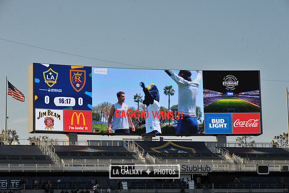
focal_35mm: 110
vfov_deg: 12.4
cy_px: 96
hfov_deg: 18.6
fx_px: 883
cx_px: 144
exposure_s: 1/500
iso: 400
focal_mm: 110
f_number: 11
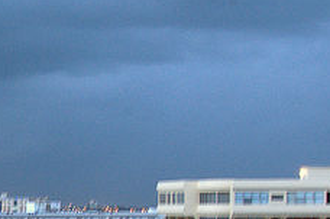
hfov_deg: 11.9
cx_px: -156
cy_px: 276
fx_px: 1518
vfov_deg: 8.1
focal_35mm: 166
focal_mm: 28
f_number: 16
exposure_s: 2.5
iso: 200
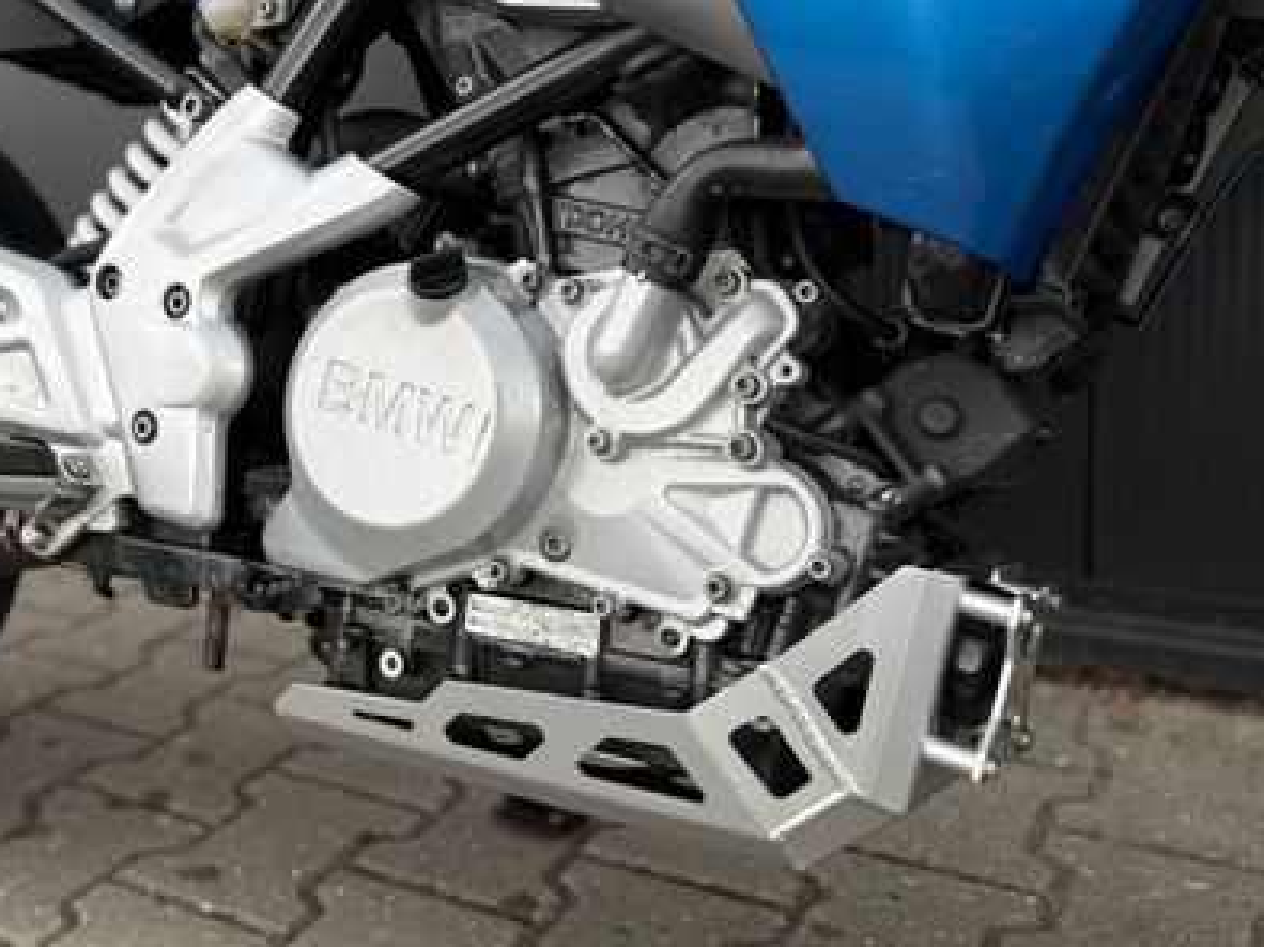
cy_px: 305
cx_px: 292
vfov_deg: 36.4
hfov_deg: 45.9
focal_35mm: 39
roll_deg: +2.5
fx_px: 1423
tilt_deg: -7.0
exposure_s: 1/419
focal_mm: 6.76
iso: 80
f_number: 1.78
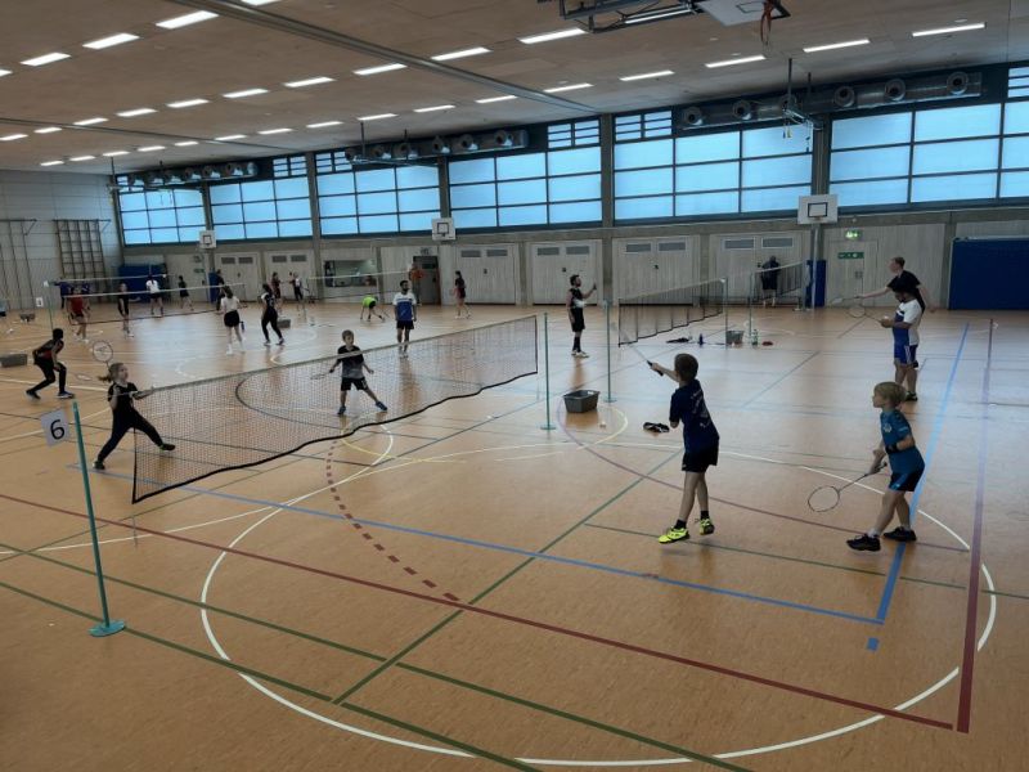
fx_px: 773
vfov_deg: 53.1
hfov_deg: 67.3
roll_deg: +2.1
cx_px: 514
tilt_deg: -10.6
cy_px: 386
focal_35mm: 26
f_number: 1.6
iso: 40
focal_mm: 5.1
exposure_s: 1/121
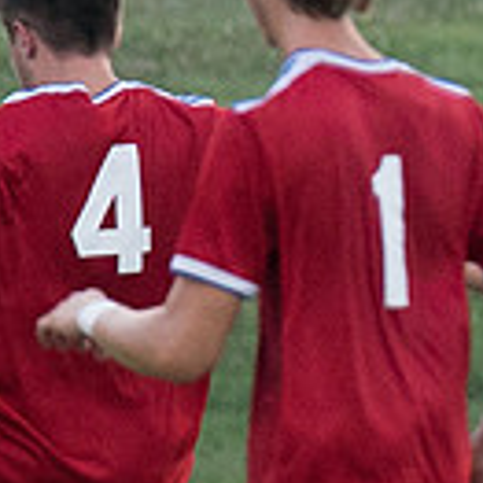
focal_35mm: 2137
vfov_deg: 0.8
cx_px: -710
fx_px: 33735
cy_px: 622
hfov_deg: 0.8
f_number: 3.2
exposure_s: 1/1250
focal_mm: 200
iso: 1600
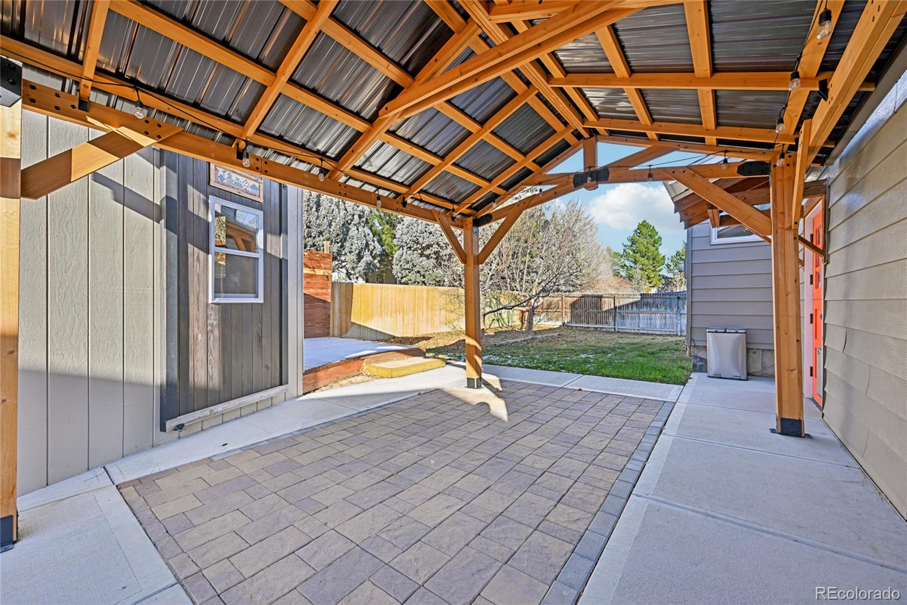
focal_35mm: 14
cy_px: 302
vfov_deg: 81.2
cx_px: 454
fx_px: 353
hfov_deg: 104.3
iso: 64
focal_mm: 14
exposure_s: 1/40
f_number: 8
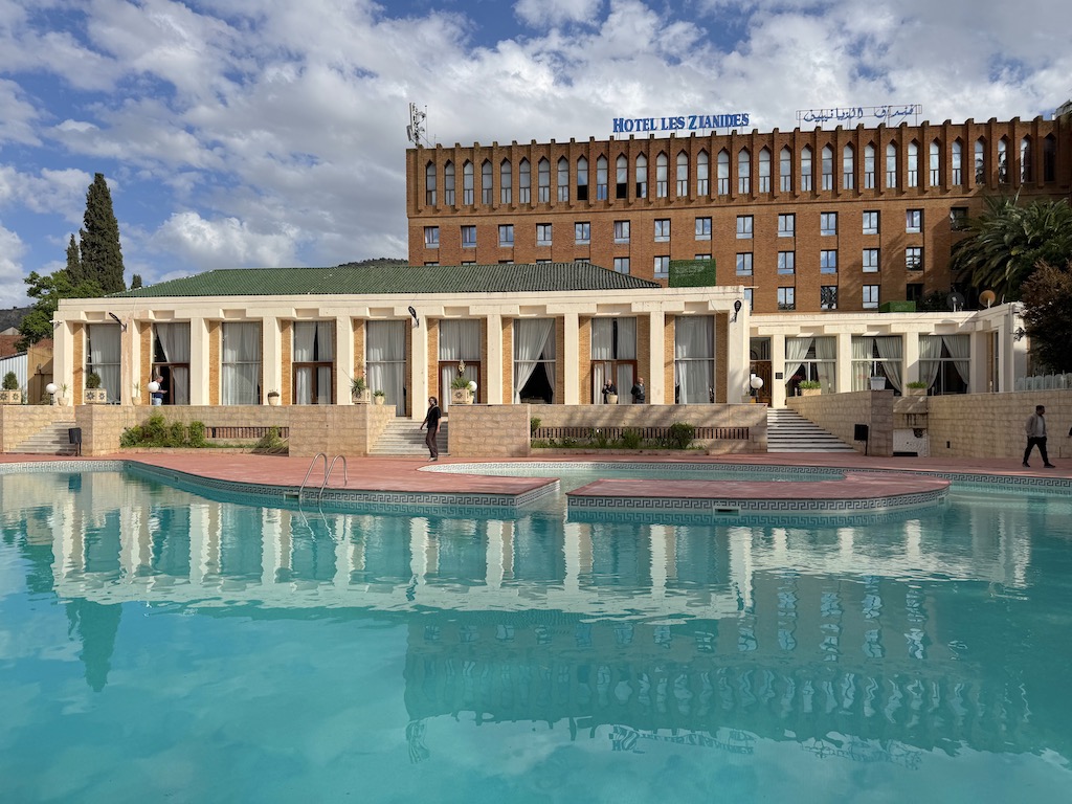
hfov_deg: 71.6
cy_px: 402
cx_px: 536
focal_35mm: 24
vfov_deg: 56.8
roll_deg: -0.5
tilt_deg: +0.7
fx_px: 743
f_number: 1.78
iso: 80
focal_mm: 6.76
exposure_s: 1/6410
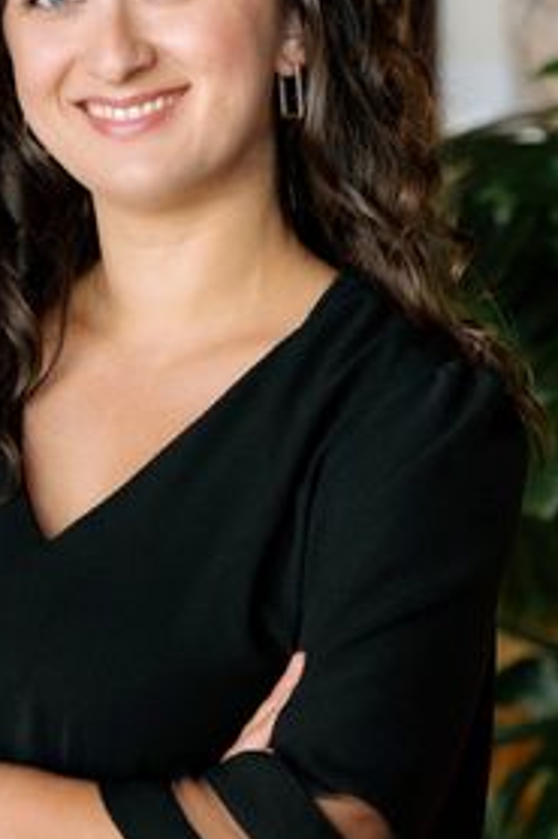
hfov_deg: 9.1
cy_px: 423
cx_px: 87
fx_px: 3515
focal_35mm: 151
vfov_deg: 13.6
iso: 640
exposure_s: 1/200
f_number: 3.5
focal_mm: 70
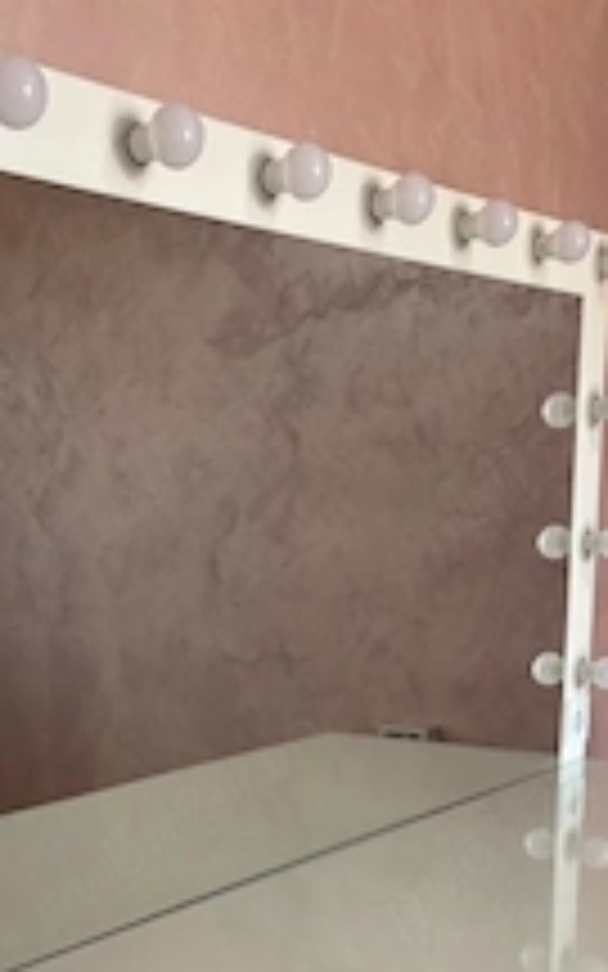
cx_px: 266
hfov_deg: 25.3
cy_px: 878
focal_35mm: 51
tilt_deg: -16.1
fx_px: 1352
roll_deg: +0.9
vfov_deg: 37.0
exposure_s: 1/122
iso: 64
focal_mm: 5.96
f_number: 1.6
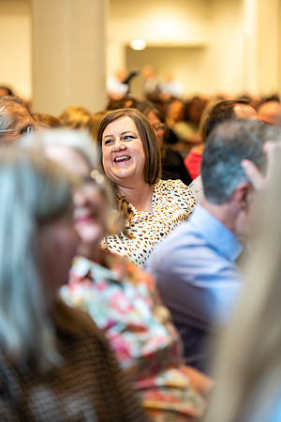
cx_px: 140
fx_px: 1463
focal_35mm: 125
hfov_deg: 11.0
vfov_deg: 16.4
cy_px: 211
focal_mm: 125
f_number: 2.8
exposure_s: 1/200
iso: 1600
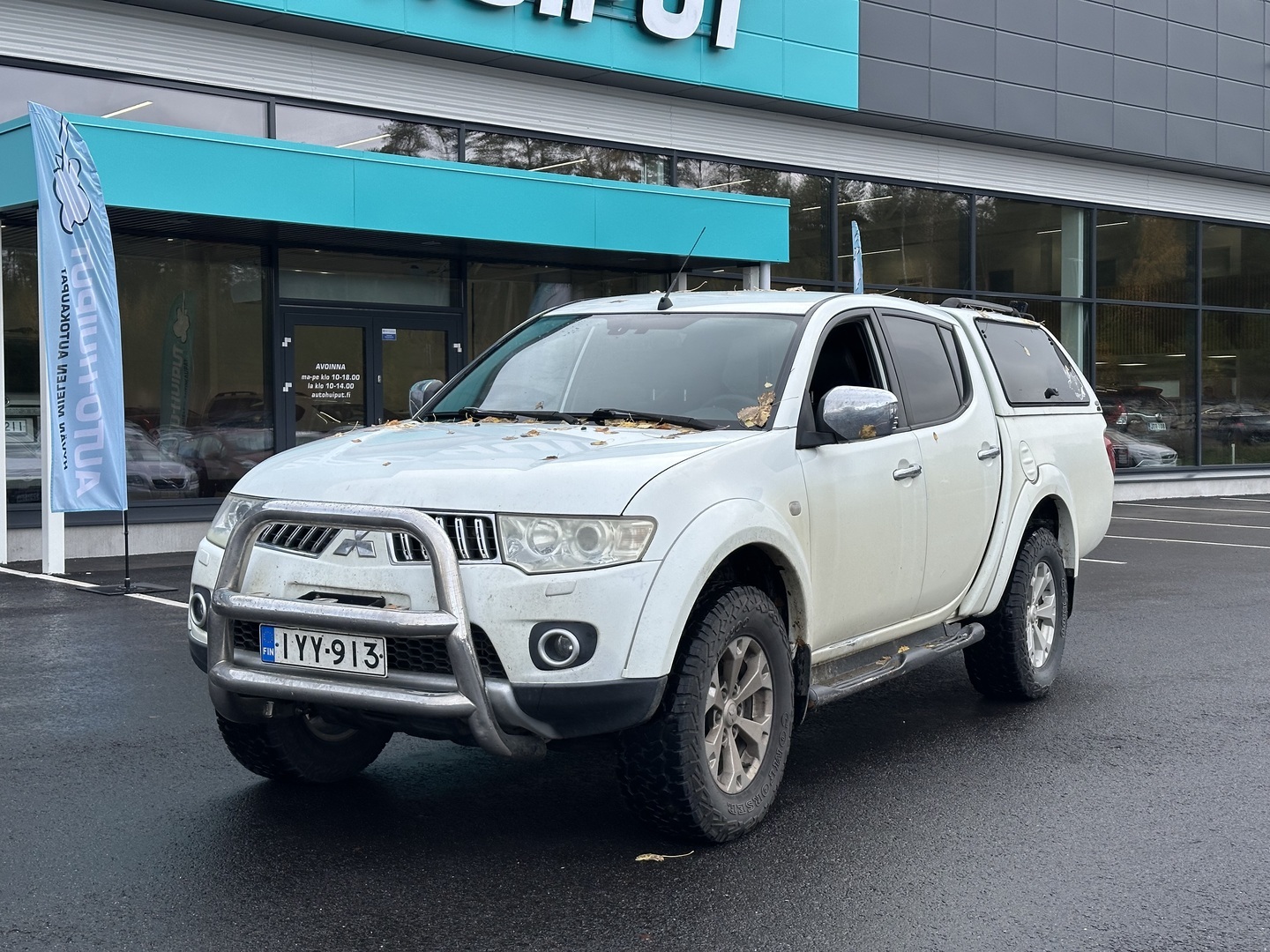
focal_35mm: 48
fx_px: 1761
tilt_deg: -1.8
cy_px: 476
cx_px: 635
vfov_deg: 30.3
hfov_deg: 39.7
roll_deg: +0.8
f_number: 1.78
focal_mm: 6.86
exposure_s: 1/1376
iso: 64
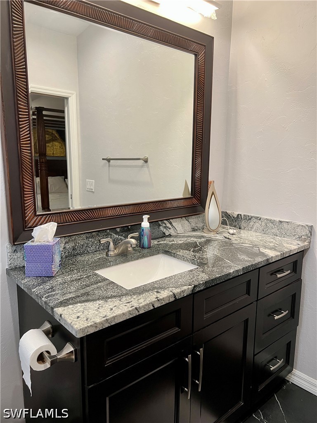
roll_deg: -1.7
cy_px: 212
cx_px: 158
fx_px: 317
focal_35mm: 26
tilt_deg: -7.7
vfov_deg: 67.3
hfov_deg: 53.1
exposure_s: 1/60
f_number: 1.5
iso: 100
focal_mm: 5.7
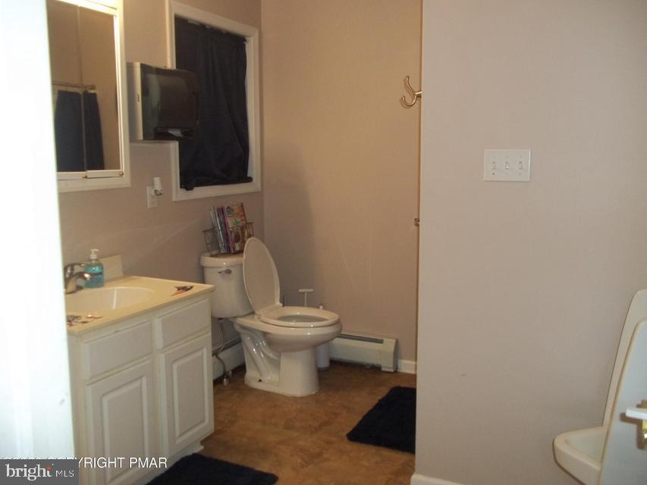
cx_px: 324
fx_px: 598
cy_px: 242
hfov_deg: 56.8
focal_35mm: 32
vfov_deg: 44.2
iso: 160
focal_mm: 5.7
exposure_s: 1/30
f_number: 2.9
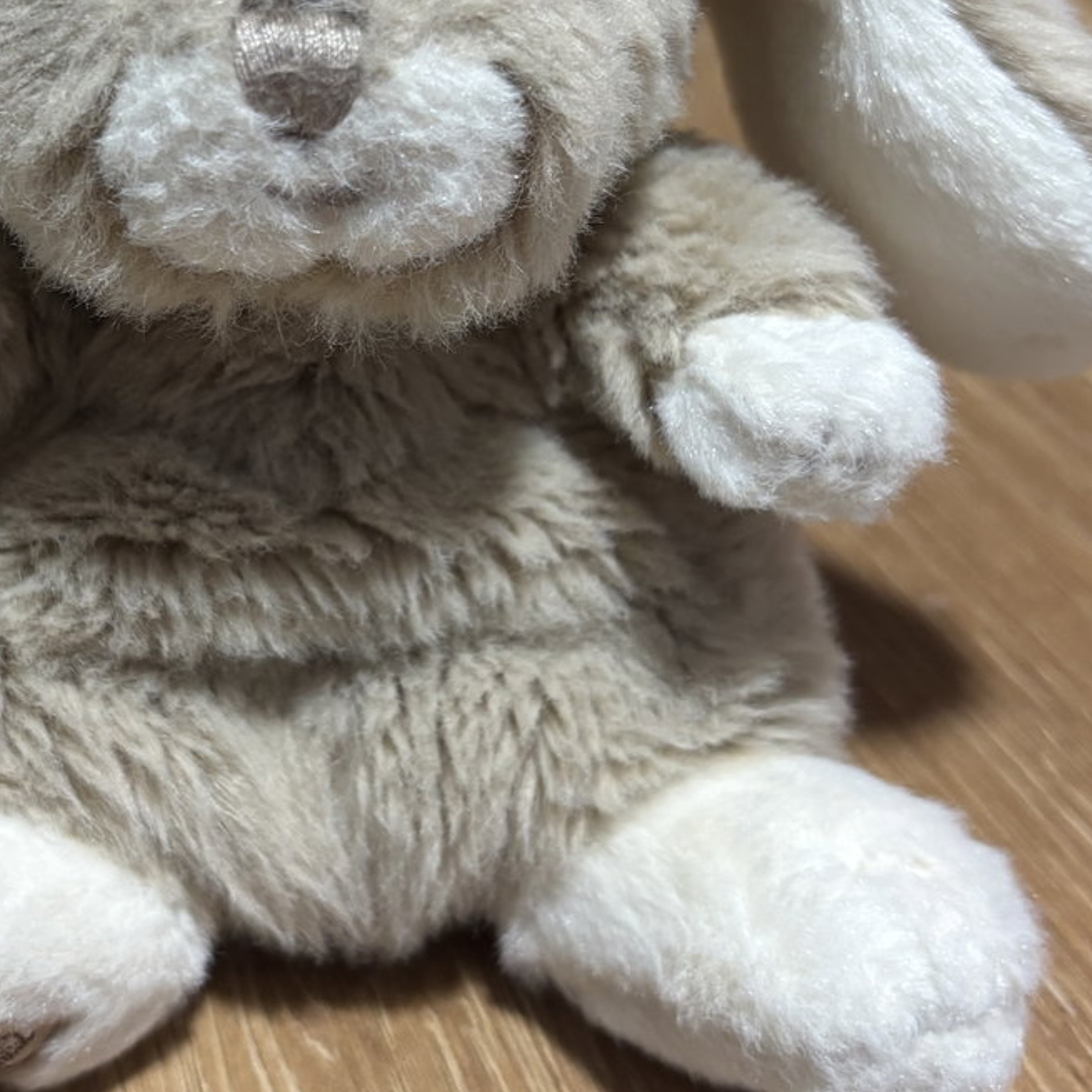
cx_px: 370
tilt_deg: -33.8
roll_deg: -1.9
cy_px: 331
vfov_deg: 29.3
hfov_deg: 29.4
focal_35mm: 58
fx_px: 2070
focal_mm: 5.96
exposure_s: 1/50
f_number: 1.6
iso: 250
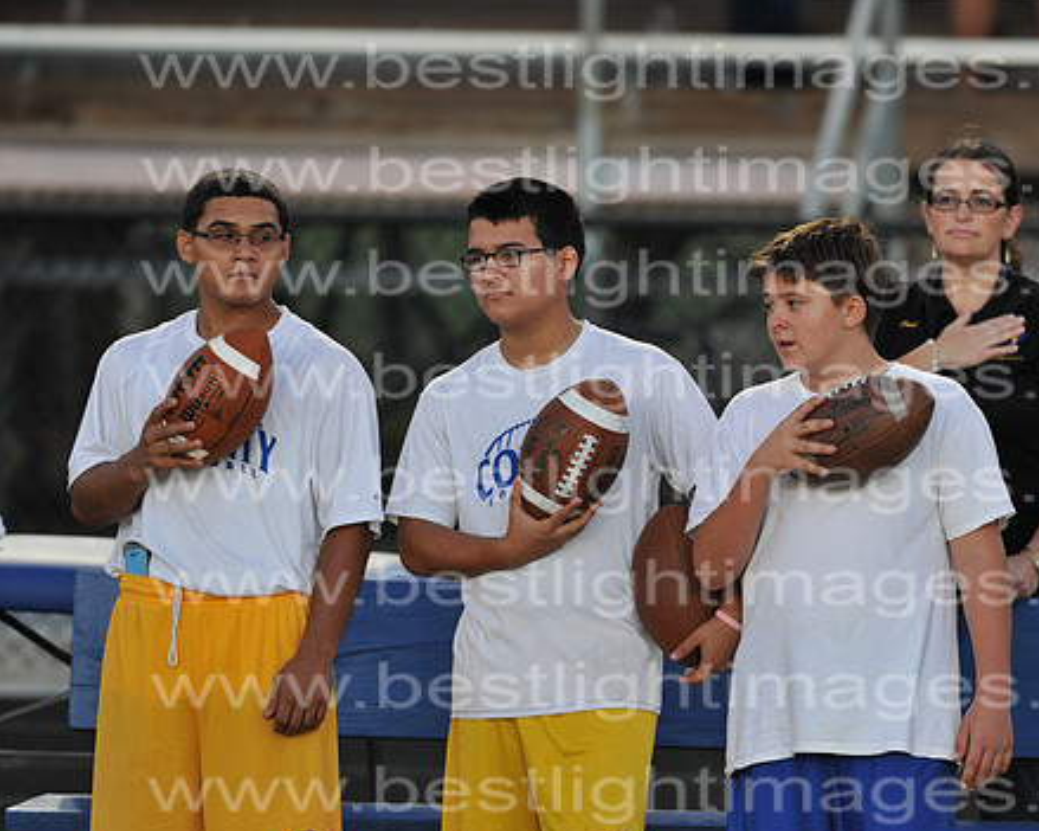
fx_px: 11437
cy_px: 433
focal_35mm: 372
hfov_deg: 5.2
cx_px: 684
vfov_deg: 4.2
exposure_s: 1/400
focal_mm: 300
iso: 1600
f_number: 4
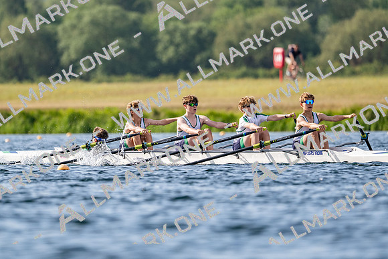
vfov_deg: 2.3
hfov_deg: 3.4
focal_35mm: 600
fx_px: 6471
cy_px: 130
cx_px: 194
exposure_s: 1/2500
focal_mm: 400
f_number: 4.5
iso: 320
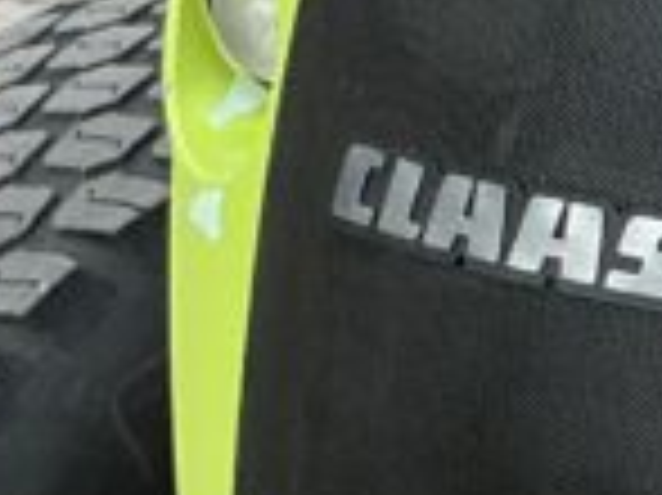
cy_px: -86
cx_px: 1378
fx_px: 3726
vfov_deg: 7.5
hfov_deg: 9.4
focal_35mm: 195
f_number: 1.8
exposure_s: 1/524
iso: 25
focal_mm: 3
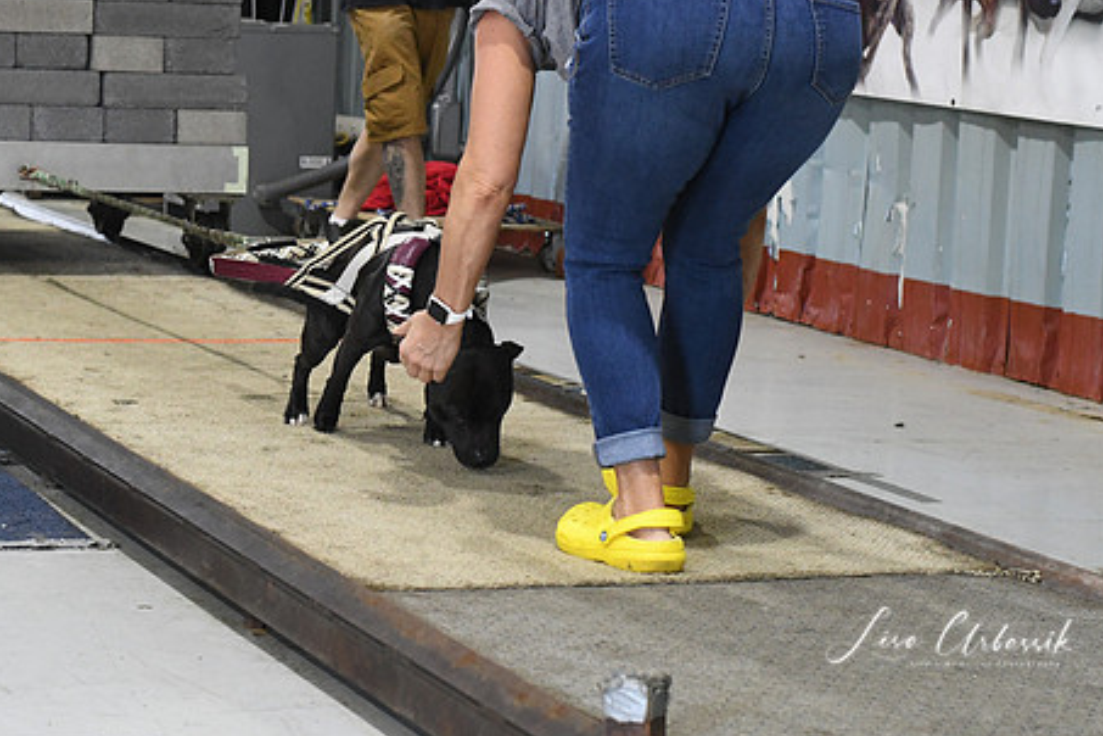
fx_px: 2941
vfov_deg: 14.2
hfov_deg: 21.2
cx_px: 460
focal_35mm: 96
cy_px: 281
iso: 4000
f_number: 5
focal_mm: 50
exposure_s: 1/320
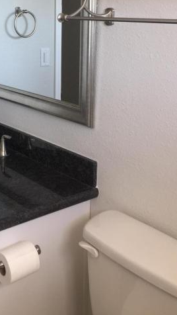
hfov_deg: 22.9
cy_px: 72
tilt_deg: -7.1
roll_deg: -0.5
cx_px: 18
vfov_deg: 39.3
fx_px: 425
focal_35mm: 51
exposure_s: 1/30
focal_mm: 4.15
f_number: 2.2
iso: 32
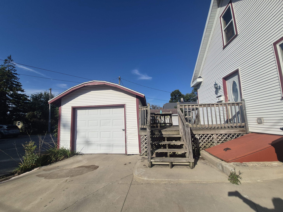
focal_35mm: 13
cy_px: 106
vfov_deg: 89.9
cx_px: 142
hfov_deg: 106.2
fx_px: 106
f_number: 2.2
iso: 50
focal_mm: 1.74
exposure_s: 1/3824
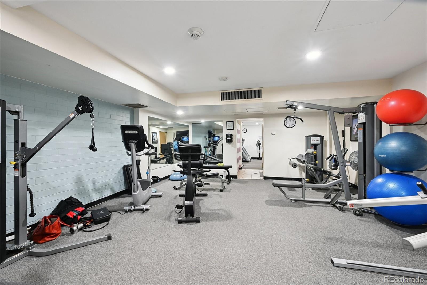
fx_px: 178
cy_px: 142
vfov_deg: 77.3
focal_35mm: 15
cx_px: 214
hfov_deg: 100.4
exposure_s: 1/2
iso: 400
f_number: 10
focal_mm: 15
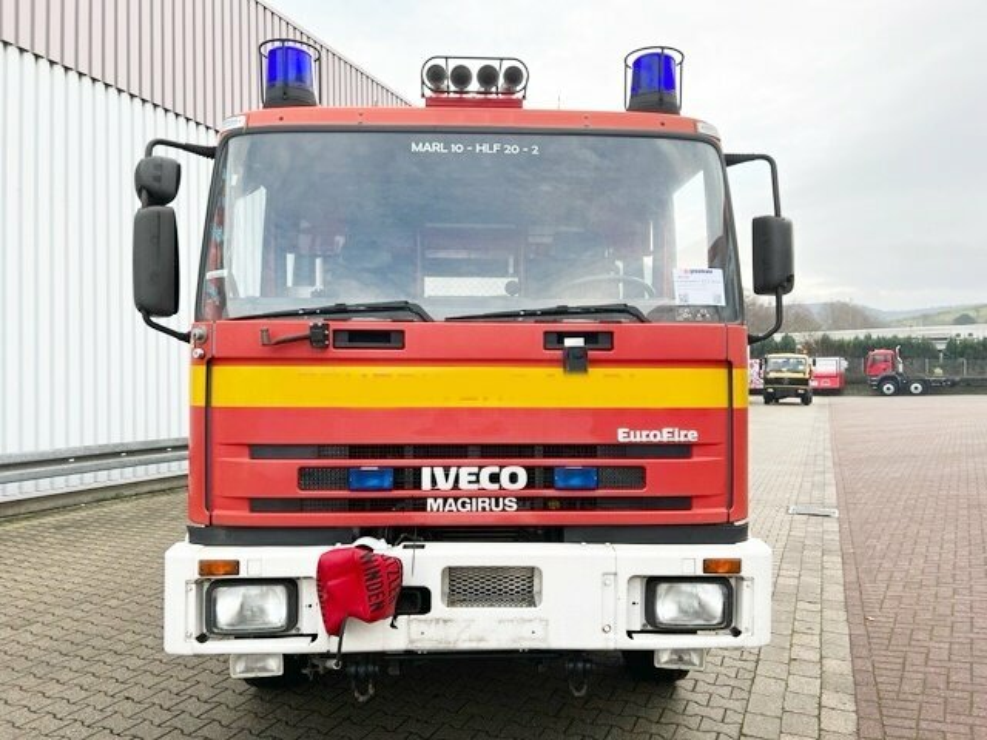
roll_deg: +0.7
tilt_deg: +1.9
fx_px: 741
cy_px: 370
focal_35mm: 26
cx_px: 494
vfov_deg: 53.1
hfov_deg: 67.3
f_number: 1.5
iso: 50
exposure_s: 1/445
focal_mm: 5.7
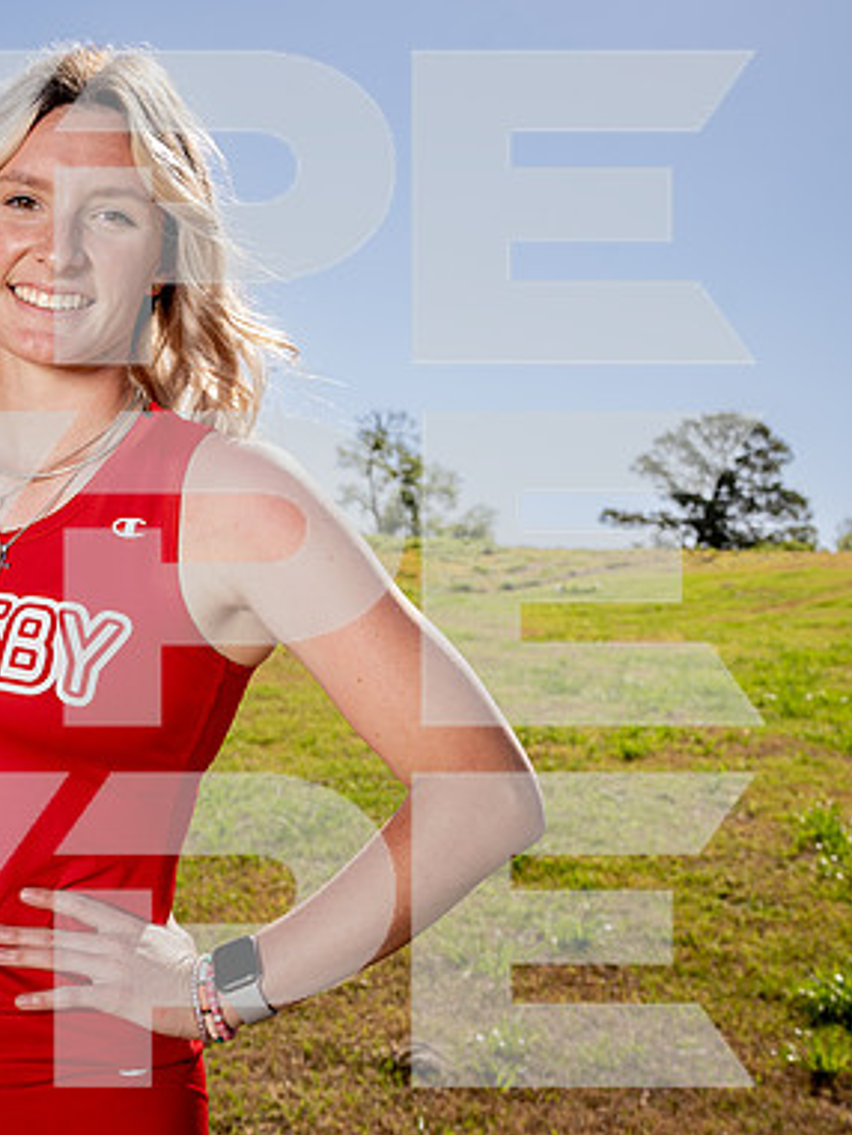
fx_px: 1706
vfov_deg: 36.8
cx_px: 53
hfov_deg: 26.9
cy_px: 631
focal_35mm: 52
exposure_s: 1/250
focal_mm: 31
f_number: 8
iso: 100
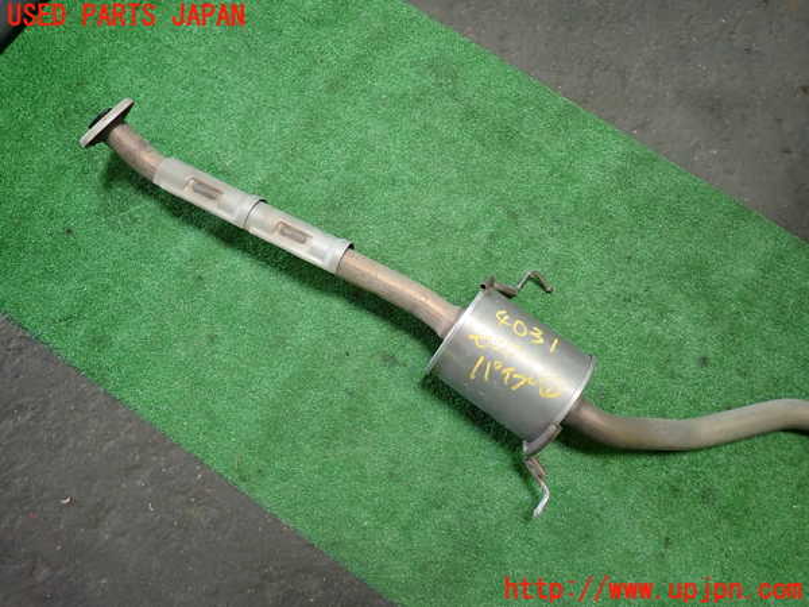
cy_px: 304
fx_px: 584
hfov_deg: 69.4
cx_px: 404
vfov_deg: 54.9
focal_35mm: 25
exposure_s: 1/60
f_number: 2
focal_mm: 4.5
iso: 200
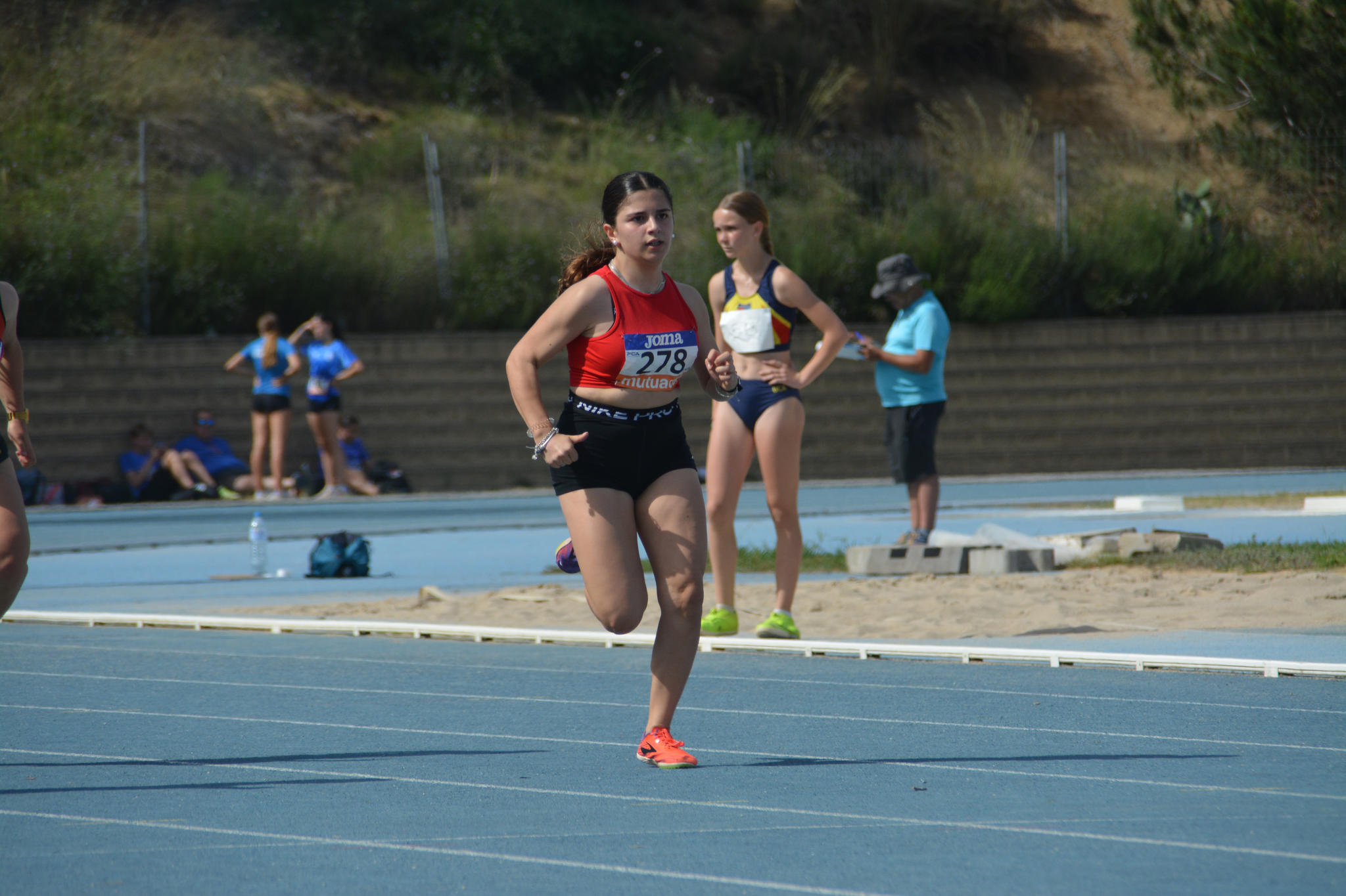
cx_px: 673
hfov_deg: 6.9
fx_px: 11215
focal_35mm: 300
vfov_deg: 4.6
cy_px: 448
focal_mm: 200
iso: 400
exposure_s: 1/1600
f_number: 7.1
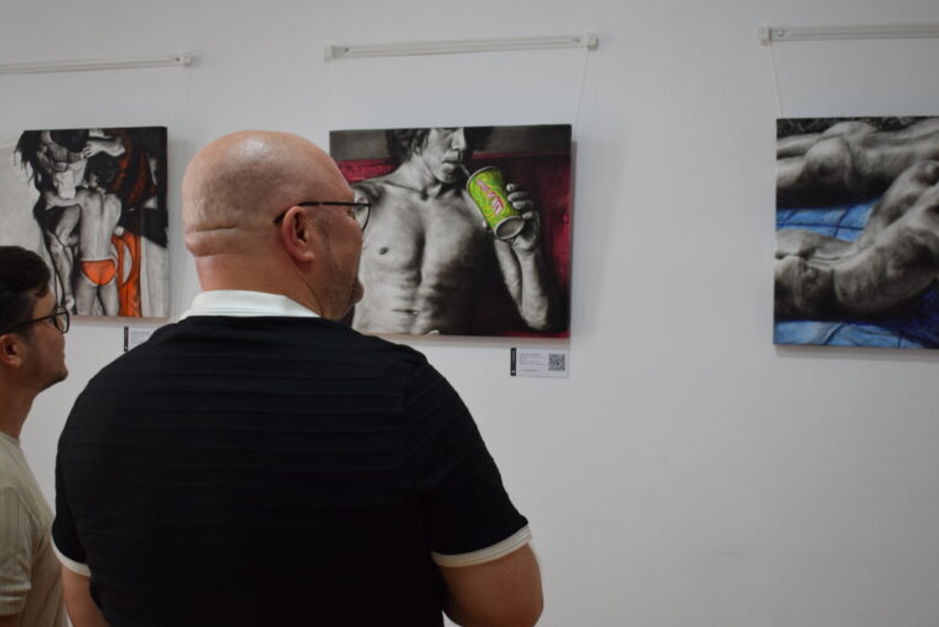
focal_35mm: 47
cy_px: 295
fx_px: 1218
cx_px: 473
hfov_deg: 42.2
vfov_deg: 28.8
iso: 640
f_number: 4
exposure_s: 1/60
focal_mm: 23
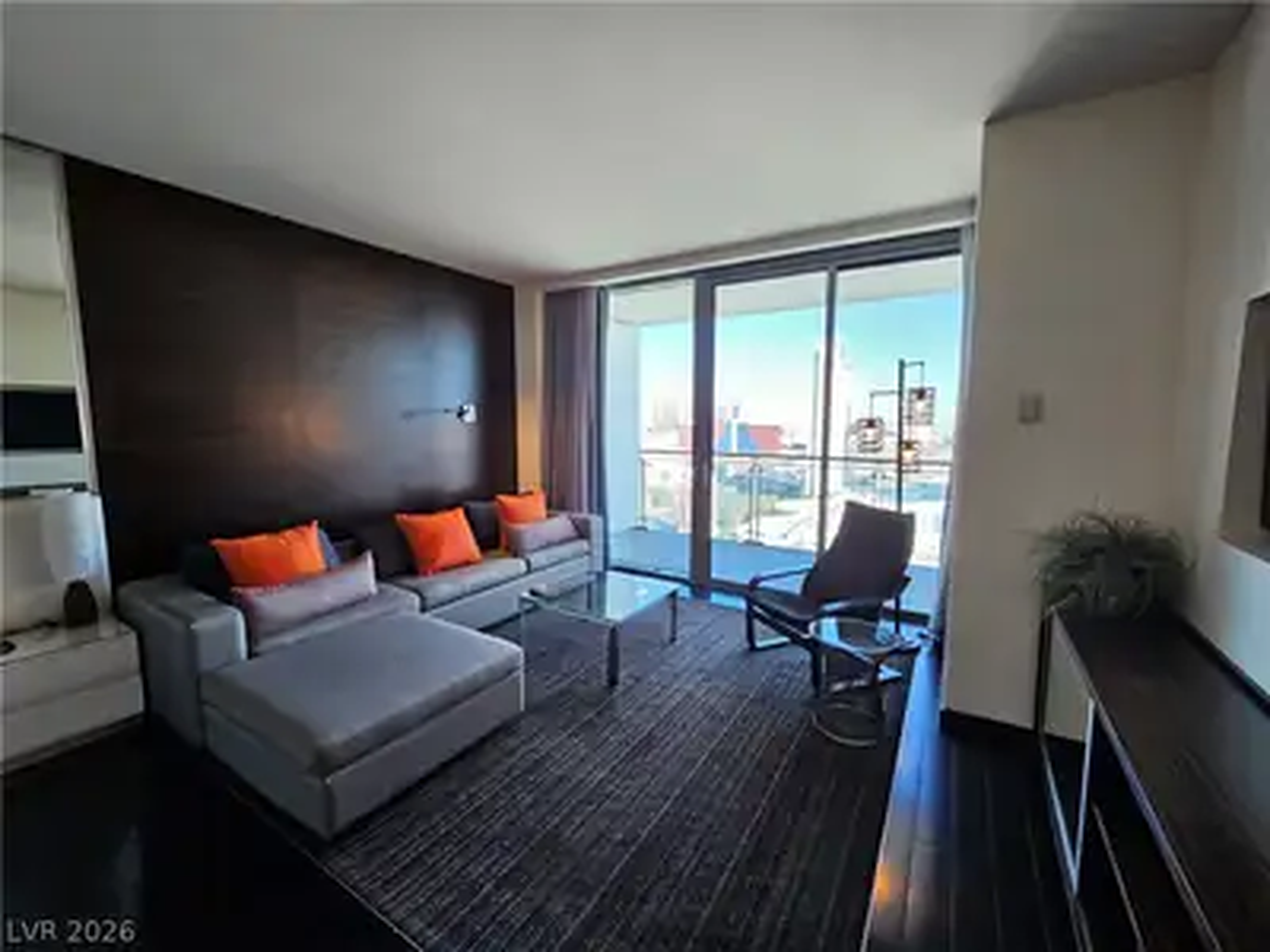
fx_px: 477
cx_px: 635
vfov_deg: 89.9
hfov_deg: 106.2
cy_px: 476
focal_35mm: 13
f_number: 2.2
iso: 160
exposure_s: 1/60
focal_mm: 2.2
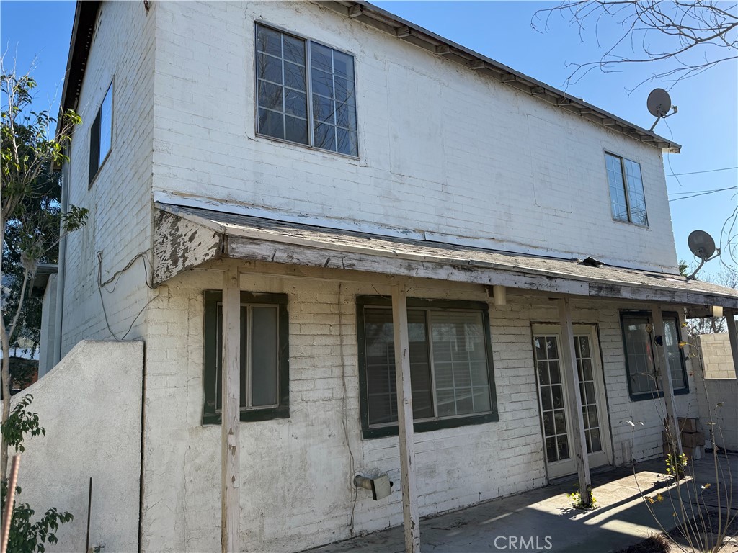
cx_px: 369
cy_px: 276
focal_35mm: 24
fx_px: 512
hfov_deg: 71.6
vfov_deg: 56.8
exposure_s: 1/3279
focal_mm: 6.76
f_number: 1.78
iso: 100
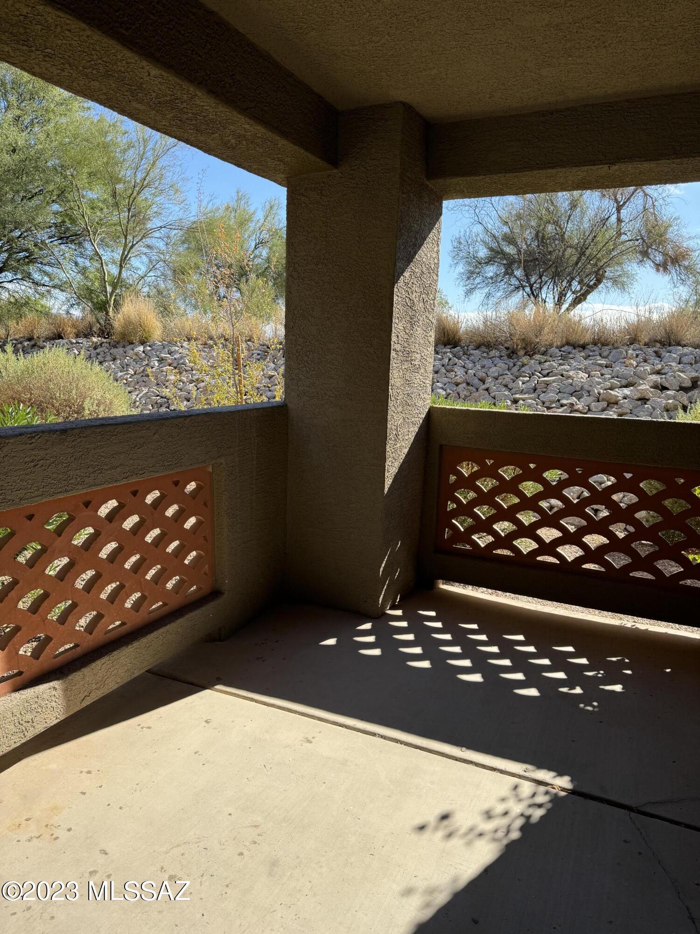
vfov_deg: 71.6
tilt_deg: -9.5
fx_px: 647
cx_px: 350
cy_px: 467
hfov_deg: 56.8
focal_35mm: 24
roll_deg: -1.5
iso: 80
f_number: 1.78
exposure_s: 1/2105
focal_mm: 6.86
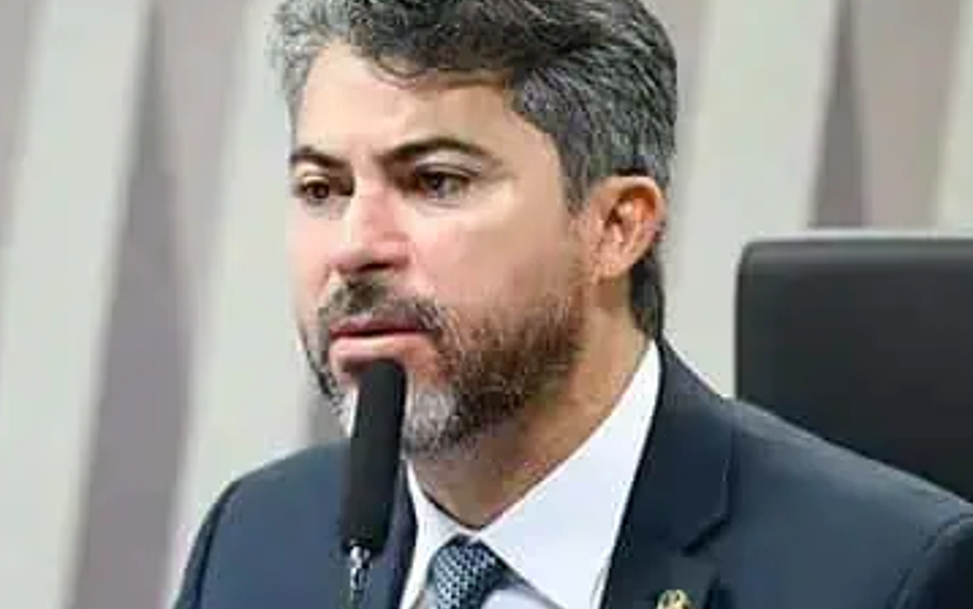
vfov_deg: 3.0
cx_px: 367
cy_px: 538
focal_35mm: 440
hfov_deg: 4.8
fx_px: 11671
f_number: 2.8
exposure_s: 1/160
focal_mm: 180
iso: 1600
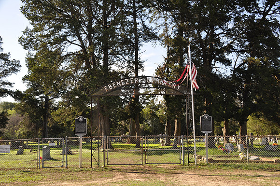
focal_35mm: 42
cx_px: 140
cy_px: 93
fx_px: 326
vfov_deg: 31.8
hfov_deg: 46.5
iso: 200
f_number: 10
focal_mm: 28
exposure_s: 1/100
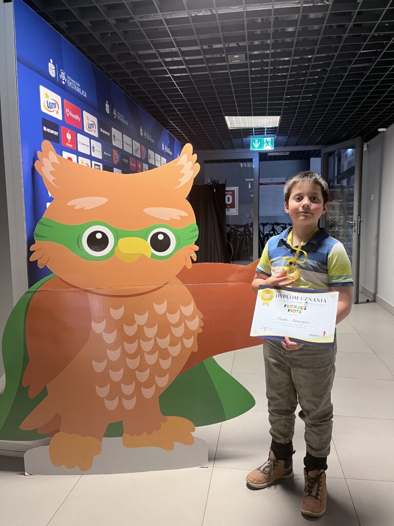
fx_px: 395
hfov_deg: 53.1
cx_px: 197
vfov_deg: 67.3
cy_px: 263
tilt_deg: -6.4
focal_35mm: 26
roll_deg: +1.0
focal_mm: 5.1
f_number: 1.6
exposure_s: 1/50
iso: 250
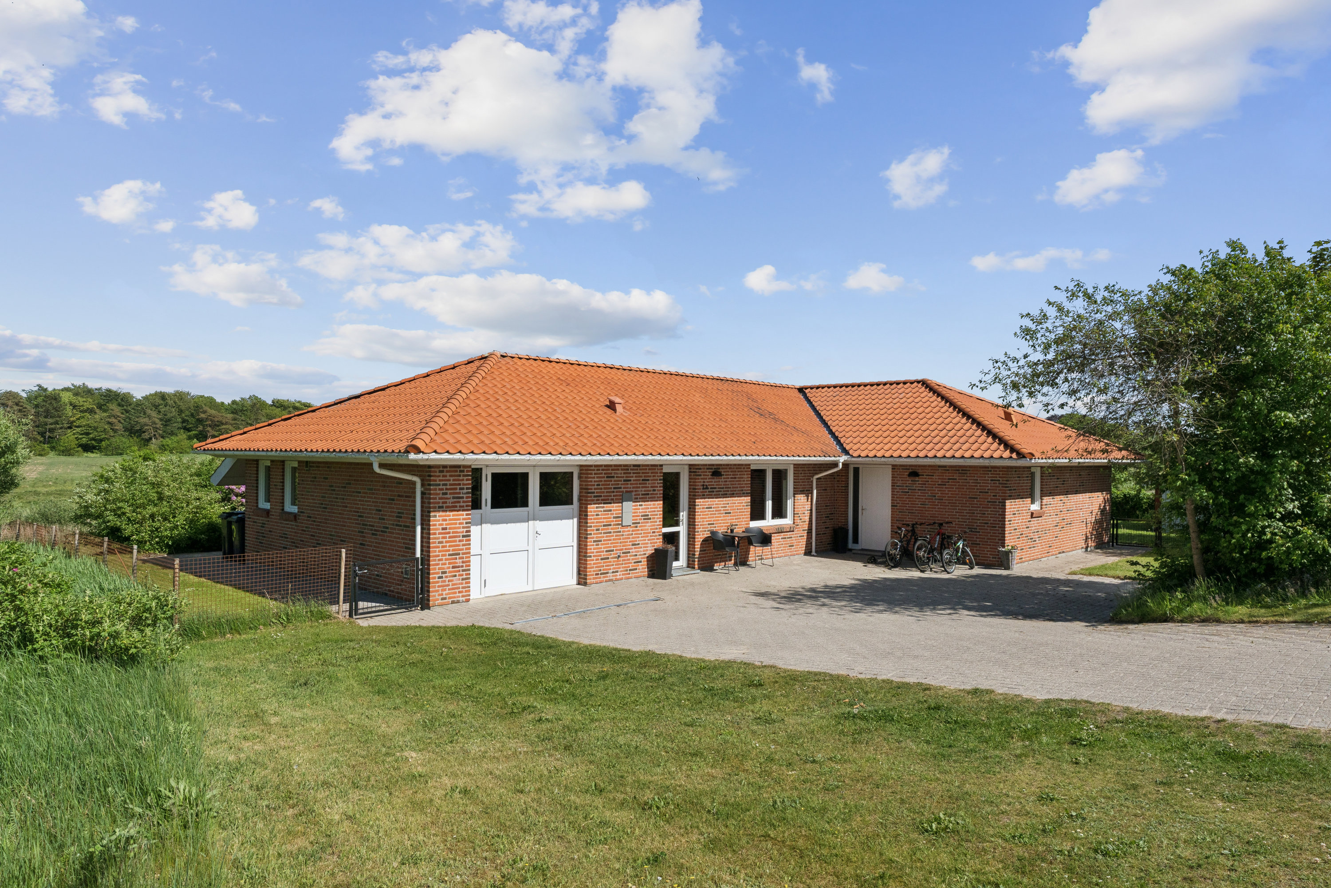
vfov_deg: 59.5
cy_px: 444
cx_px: 666
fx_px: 776
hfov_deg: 81.2
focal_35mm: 21
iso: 800
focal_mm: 21
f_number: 11
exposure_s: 1/2000
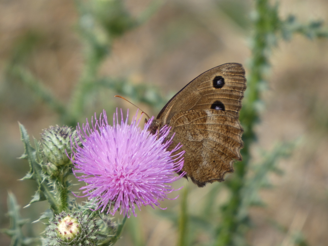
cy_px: 123
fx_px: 11334
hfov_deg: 1.7
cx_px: 164
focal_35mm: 1196
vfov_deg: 1.2
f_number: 5.9
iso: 80
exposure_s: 1/400
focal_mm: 214.2
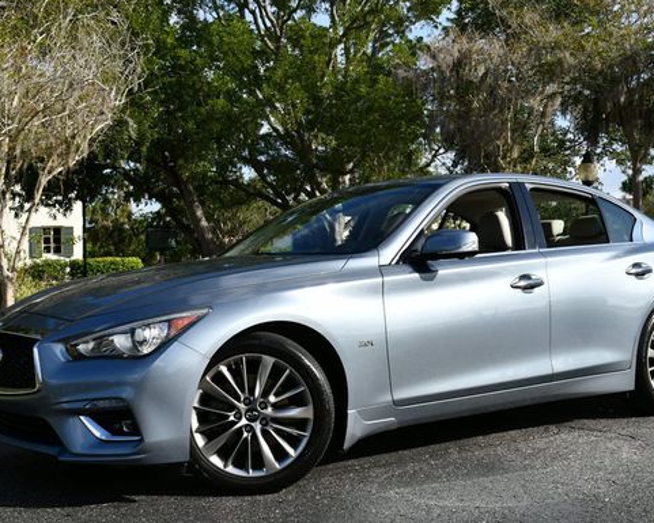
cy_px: 259
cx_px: 343
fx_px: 968
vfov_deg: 30.3
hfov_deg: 37.3
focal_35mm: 50
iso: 100
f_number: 8
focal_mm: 20
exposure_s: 1/250
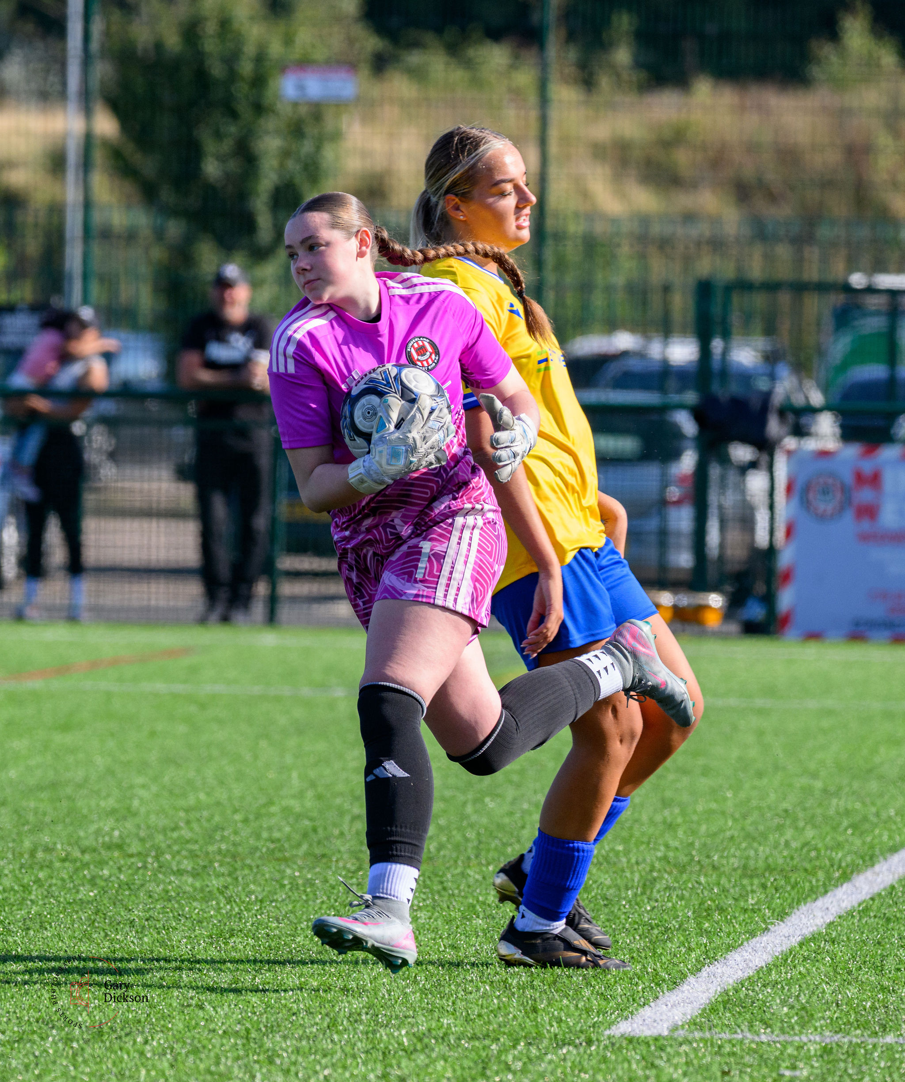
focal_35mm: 399
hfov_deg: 4.0
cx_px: 472
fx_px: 13011
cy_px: 568
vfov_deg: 4.8
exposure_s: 1/2000
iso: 720
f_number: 5
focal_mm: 230
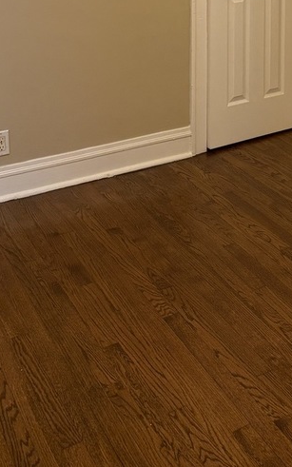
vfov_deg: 32.1
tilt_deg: -5.7
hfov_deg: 22.7
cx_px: 254
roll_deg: -0.9
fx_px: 713
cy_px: -43
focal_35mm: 56
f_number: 1.78
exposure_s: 1/60
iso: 250
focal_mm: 6.76
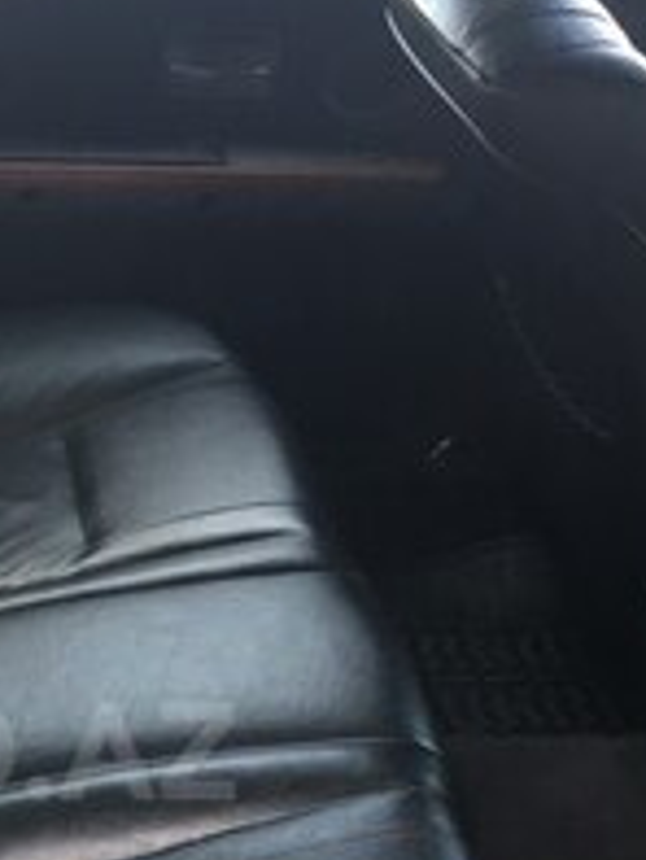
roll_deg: -2.5
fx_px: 1814
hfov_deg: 19.2
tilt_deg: -38.6
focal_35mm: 73
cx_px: -100
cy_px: 751
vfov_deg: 25.9
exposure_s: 1/33
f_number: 2.2
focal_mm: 4.15
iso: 25
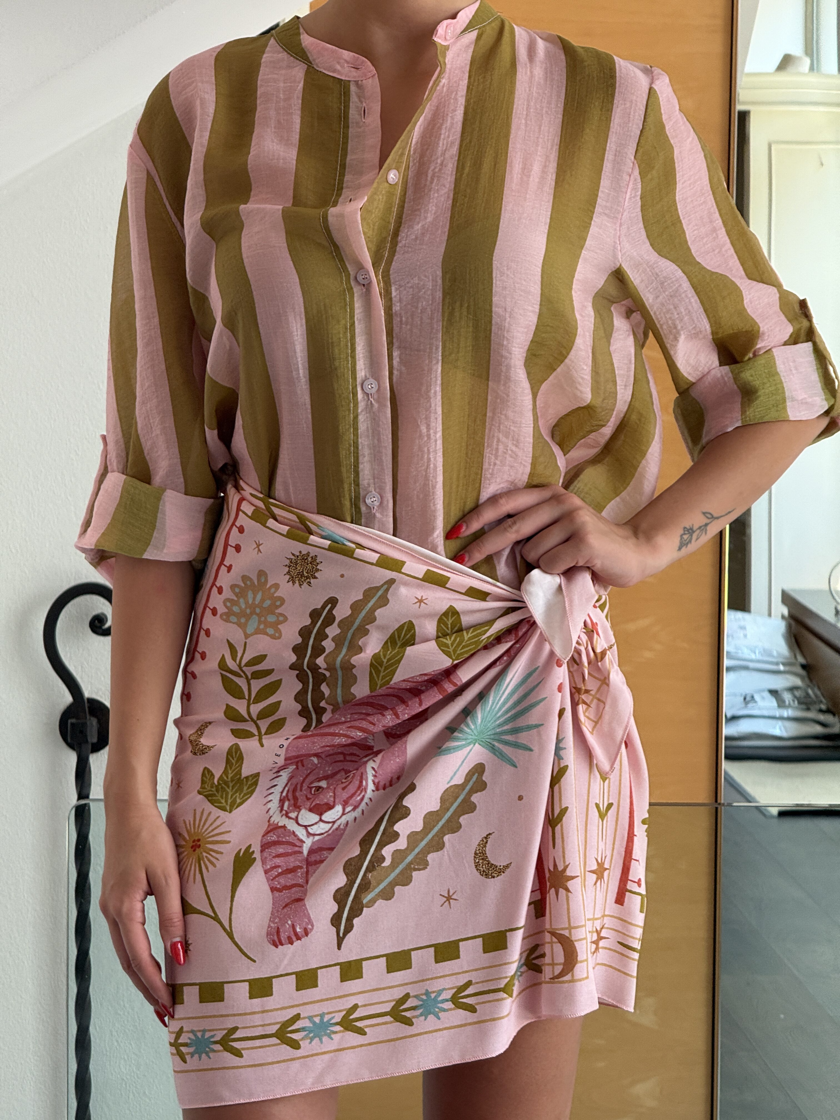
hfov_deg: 12.3
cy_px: 560
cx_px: 420
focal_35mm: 120
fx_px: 3883
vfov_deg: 16.4
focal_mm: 15.66
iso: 80
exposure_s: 1/100
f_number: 2.8
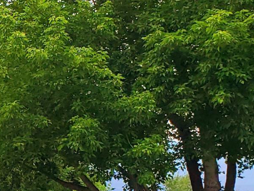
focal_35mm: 131
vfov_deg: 11.3
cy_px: 157
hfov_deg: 13.4
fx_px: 962
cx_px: -215
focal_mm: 4.3
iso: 50
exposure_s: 1/1008
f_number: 2.4
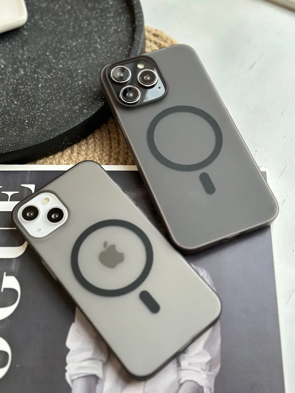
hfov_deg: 30.3
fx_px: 545
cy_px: 196
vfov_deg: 39.7
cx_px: 148
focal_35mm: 48
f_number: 1.78
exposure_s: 1/590
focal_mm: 6.86
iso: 80
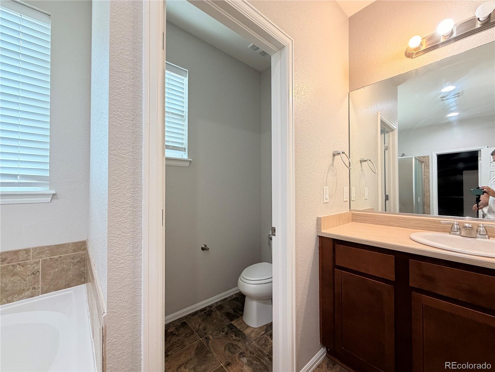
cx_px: 248
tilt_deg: +1.0
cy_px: 186
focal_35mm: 14
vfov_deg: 85.7
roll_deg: +0.2
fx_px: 200
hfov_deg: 102.1
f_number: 2.2
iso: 250
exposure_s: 1/120
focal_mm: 2.22
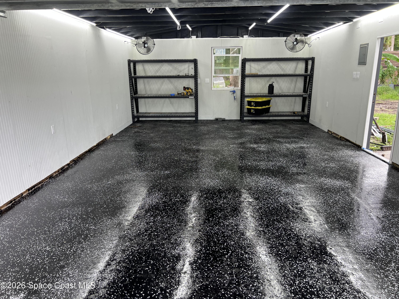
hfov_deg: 67.3
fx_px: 300
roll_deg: +1.1
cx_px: 200
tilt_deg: -16.0
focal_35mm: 26
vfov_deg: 53.1
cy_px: 150
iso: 64
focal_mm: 5.7
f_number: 1.5
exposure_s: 1/120
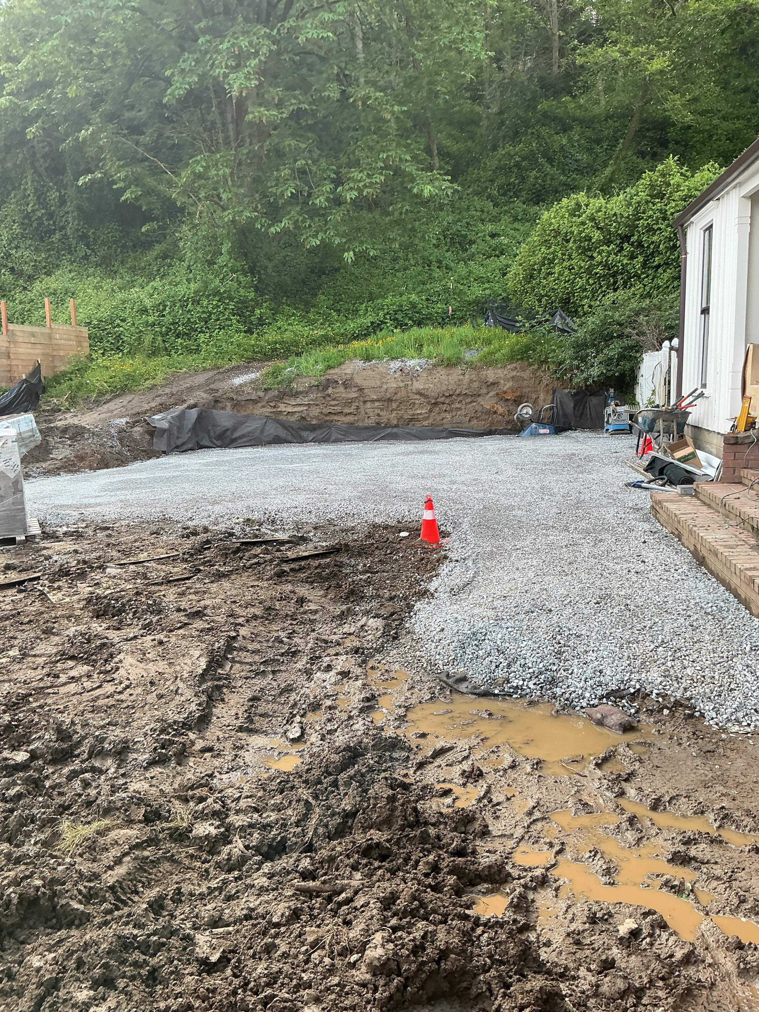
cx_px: 380
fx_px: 848
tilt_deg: -10.3
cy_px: 506
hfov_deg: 48.2
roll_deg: +1.3
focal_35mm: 29
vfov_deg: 61.7
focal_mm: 3
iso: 25
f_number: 1.8
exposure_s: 1/286
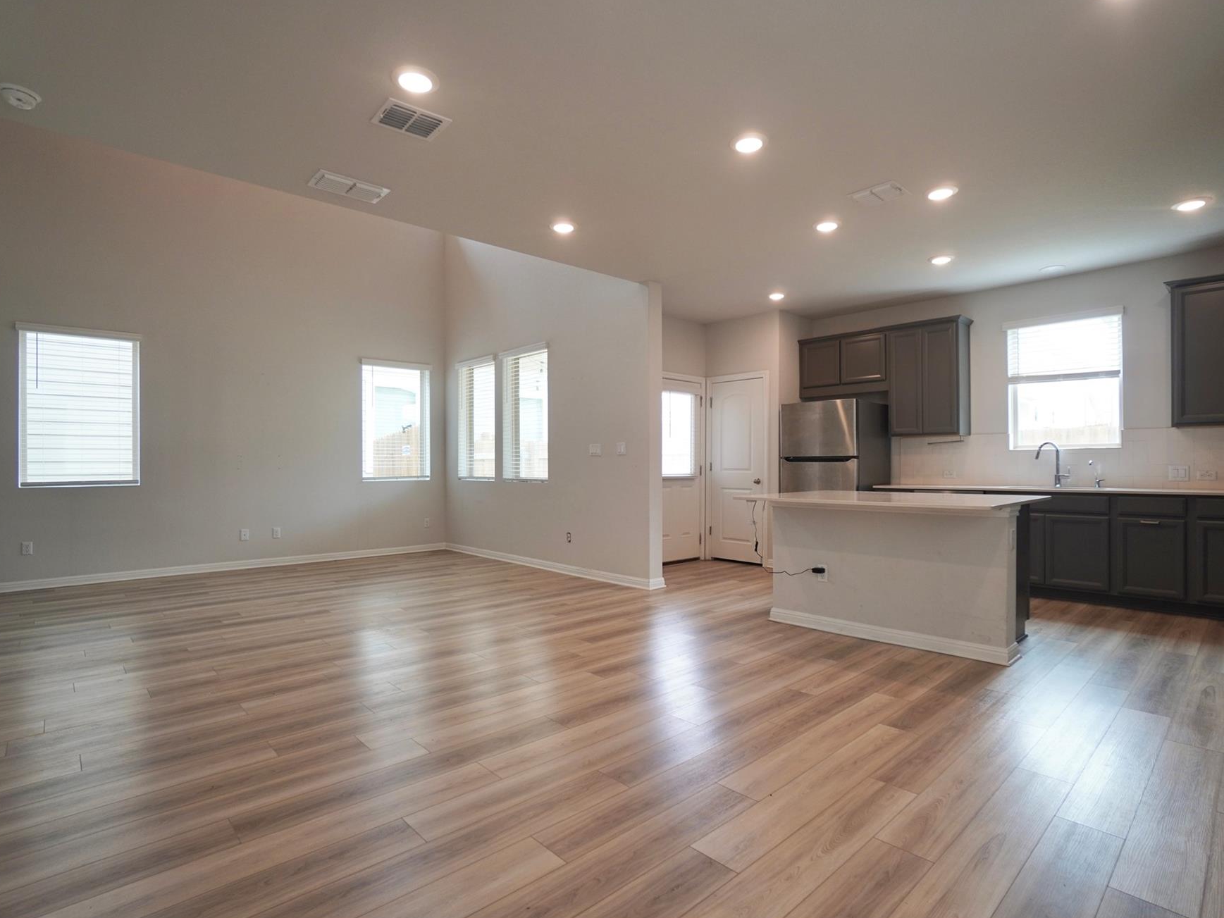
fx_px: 601
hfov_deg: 91.0
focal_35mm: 17
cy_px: 462
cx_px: 632
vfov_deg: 74.7
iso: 250
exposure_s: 1/80
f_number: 4
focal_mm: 10
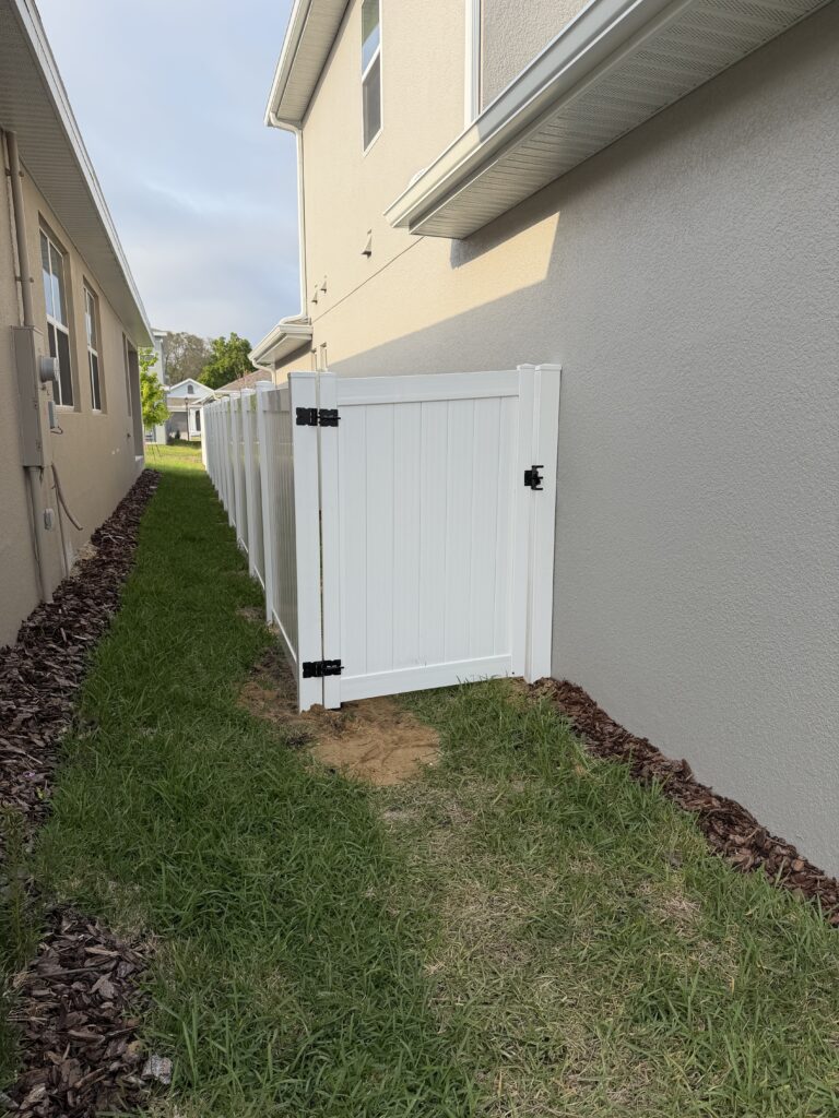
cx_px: 420
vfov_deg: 71.6
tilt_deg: -9.9
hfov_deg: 56.8
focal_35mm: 24
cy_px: 559
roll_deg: -0.1
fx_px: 776
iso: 80
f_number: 1.78
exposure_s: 1/2525
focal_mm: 6.76
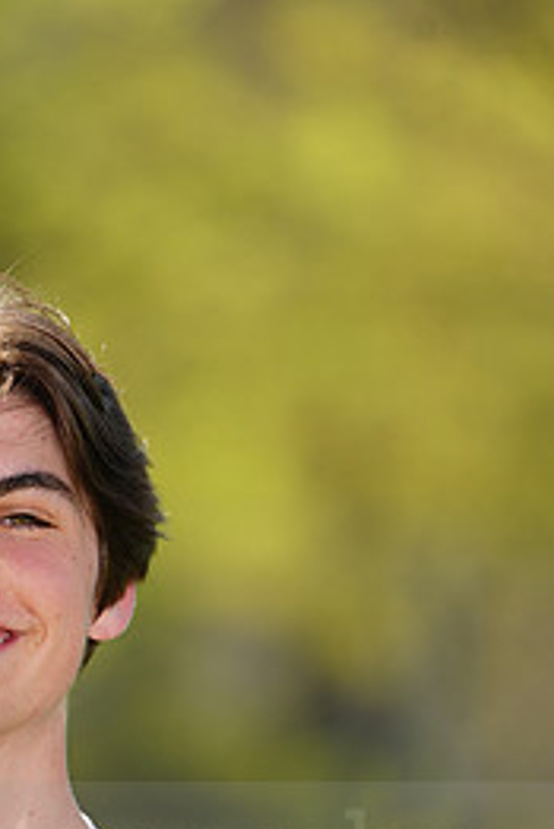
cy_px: 826
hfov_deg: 1.6
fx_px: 20400
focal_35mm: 885
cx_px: 46
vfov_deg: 2.3
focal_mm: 400
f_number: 6.3
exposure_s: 1/200
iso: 64
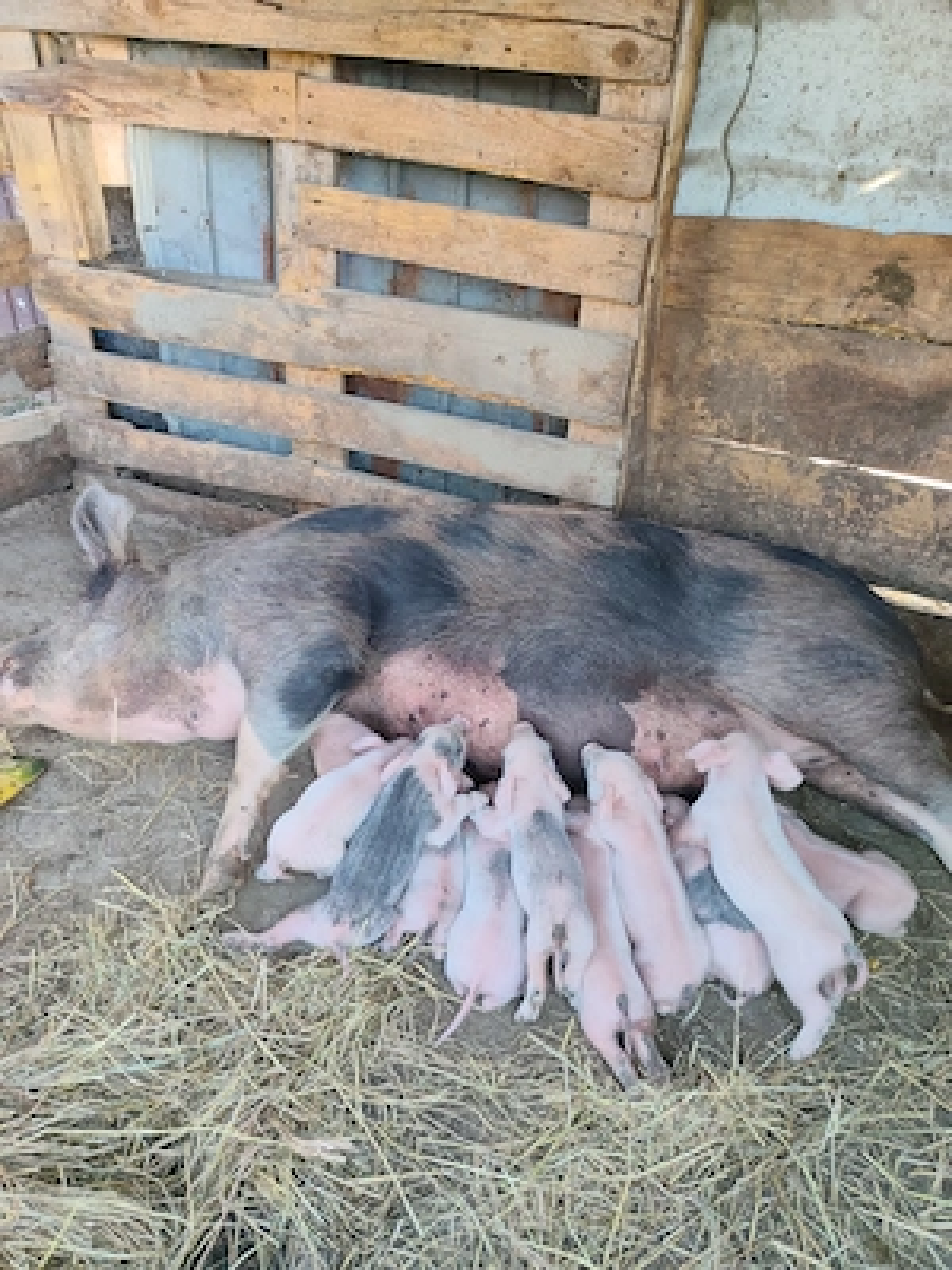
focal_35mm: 24
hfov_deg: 56.8
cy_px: 635
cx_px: 476
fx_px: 880
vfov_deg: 71.6
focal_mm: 5.24
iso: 179
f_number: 1.7
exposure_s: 1/100
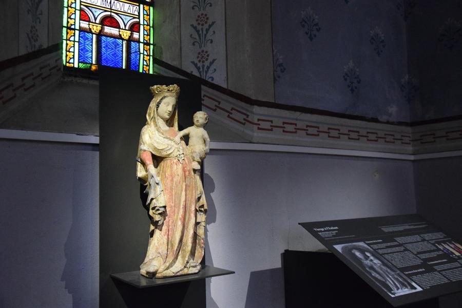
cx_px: 231
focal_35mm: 33
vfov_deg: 40.0
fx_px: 423
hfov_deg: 57.2
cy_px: 154
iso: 5000
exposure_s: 1/60
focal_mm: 22
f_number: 3.8
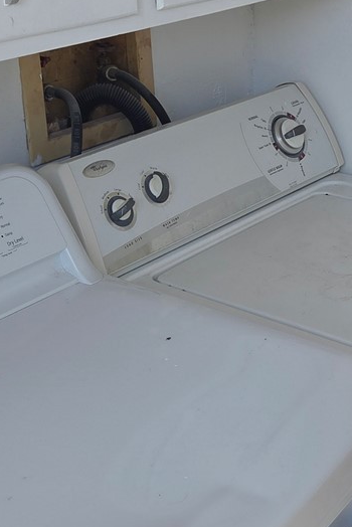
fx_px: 1069
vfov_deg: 27.4
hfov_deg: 18.5
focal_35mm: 73
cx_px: 280
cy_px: 155
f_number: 1.8
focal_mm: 5.4
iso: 80
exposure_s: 1/722
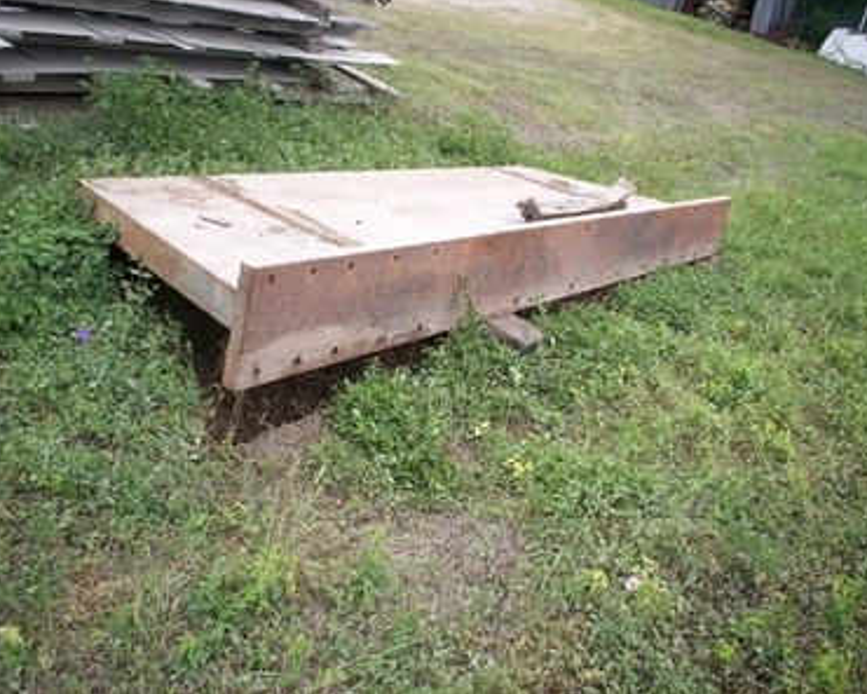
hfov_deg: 47.9
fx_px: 975
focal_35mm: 38
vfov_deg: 39.2
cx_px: 450
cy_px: 345
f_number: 4.5
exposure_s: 1/281
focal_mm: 6
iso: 100
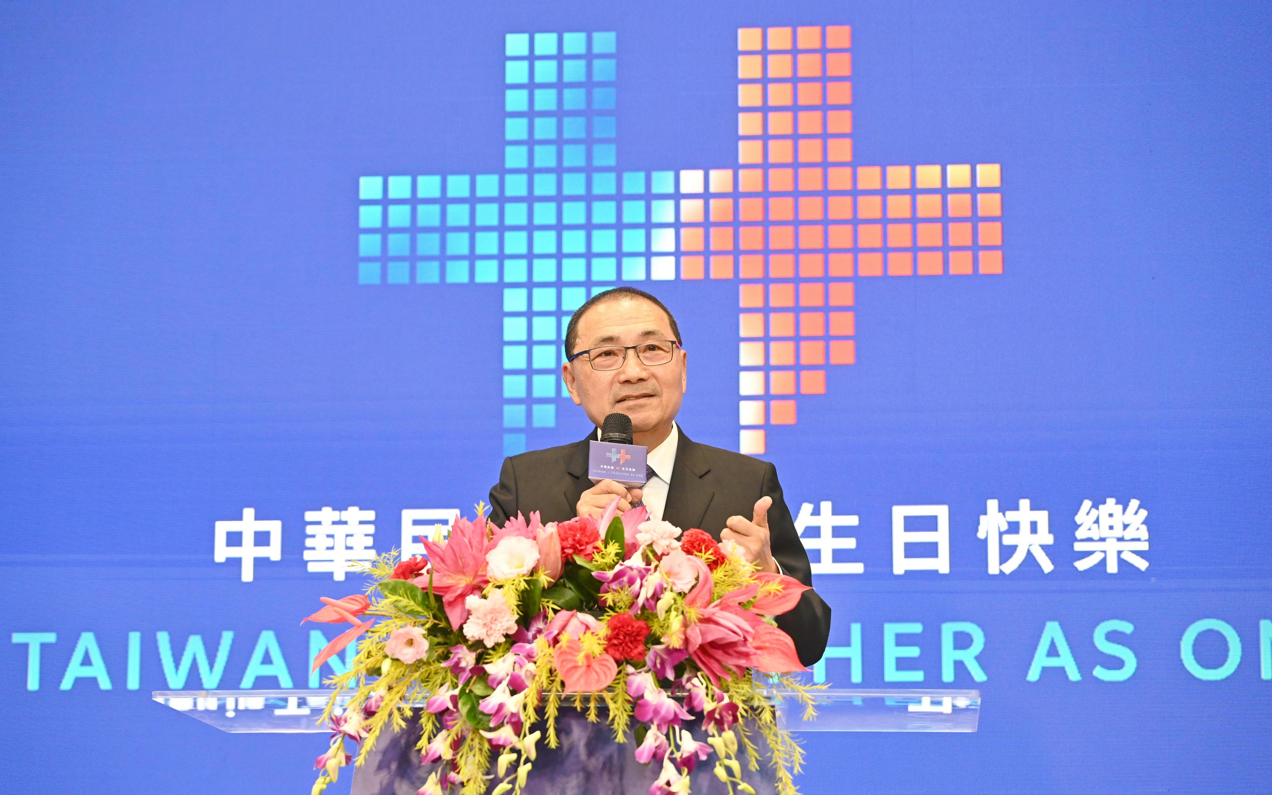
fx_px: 2947
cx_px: 628
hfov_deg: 24.4
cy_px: 404
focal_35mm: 85
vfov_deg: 15.4
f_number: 4
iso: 2800
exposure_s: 1/125
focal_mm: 82
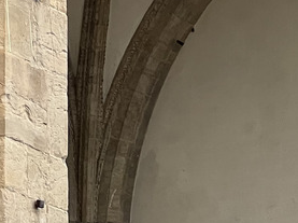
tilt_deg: +8.5
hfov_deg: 5.8
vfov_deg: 4.4
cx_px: 562
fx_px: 2872
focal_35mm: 334
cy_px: 480
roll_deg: +1.5
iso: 100
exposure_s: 1/122
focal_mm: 9
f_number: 2.8
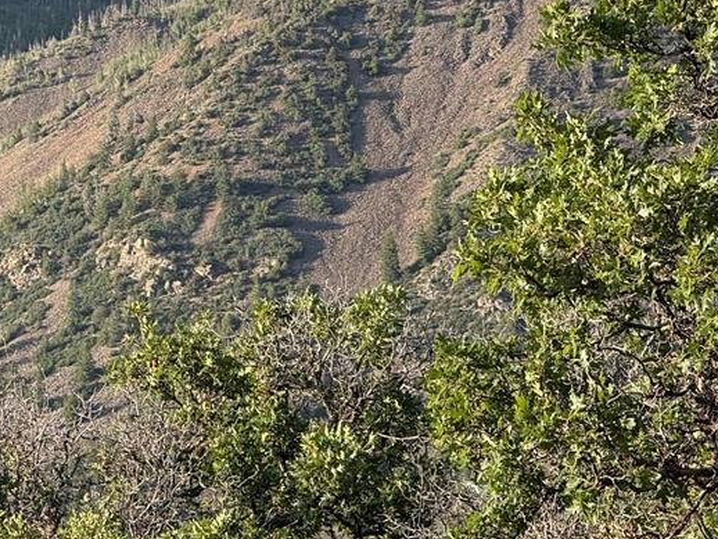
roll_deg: -0.4
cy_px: 40
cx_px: 129
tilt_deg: +10.3
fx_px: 4918
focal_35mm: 237
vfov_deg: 6.3
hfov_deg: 8.3
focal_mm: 15.66
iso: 50
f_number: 2.8
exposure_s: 1/395
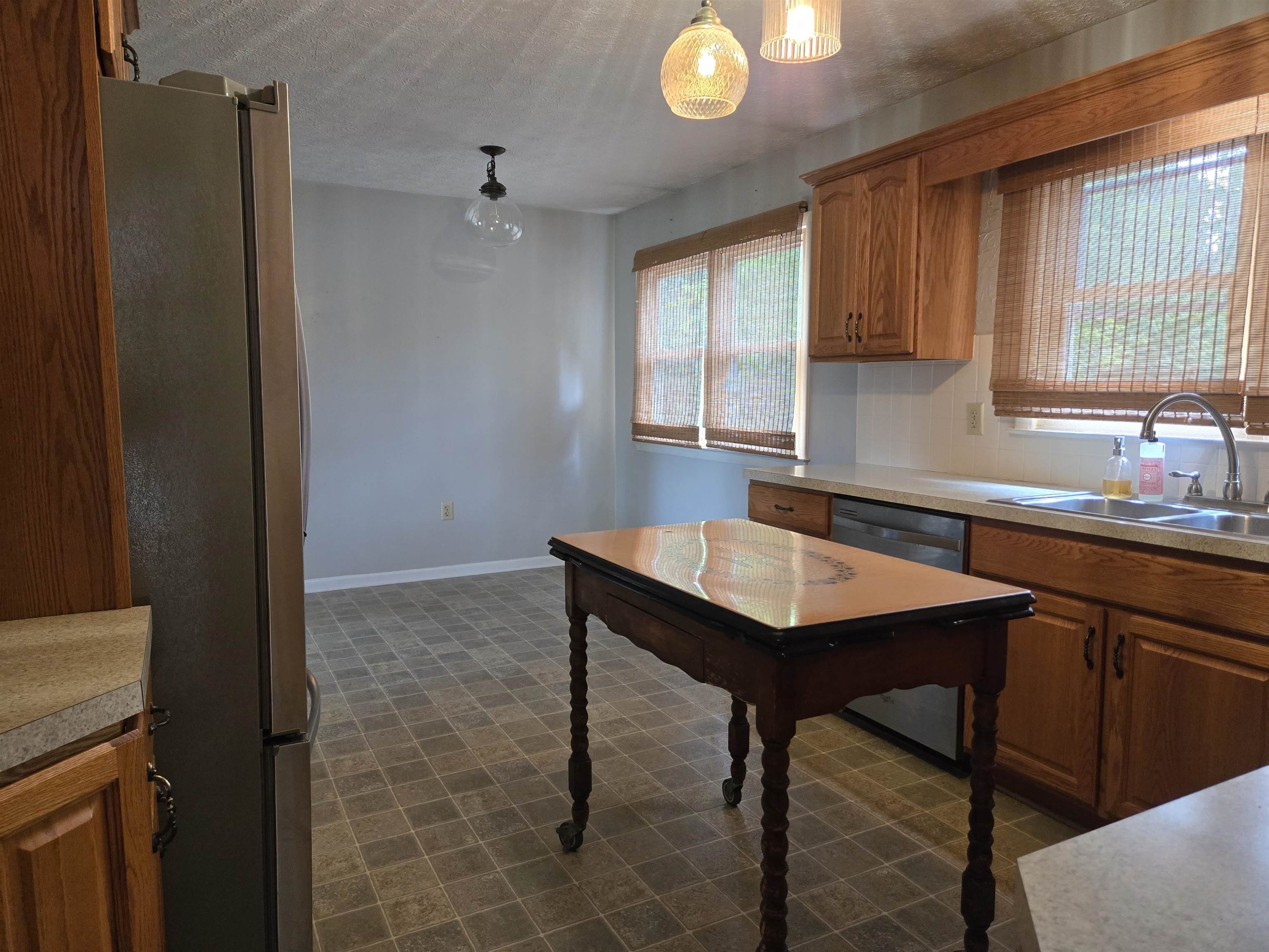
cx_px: 634
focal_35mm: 23
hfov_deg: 73.9
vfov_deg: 58.9
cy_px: 476
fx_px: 843
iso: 640
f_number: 1.8
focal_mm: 5.4
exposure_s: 1/120
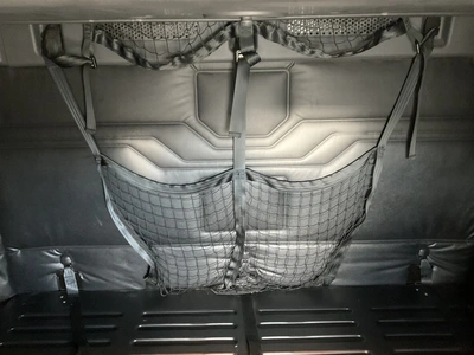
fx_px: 397
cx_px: 237
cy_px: 178
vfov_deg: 48.2
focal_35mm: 29
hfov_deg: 61.7
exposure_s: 1/30
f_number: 1.8
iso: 500
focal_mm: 3
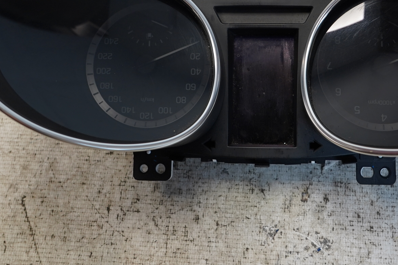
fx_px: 520
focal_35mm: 47
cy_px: 52
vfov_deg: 28.0
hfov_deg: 41.4
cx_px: 262
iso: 500
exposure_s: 1/160
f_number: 4
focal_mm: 19
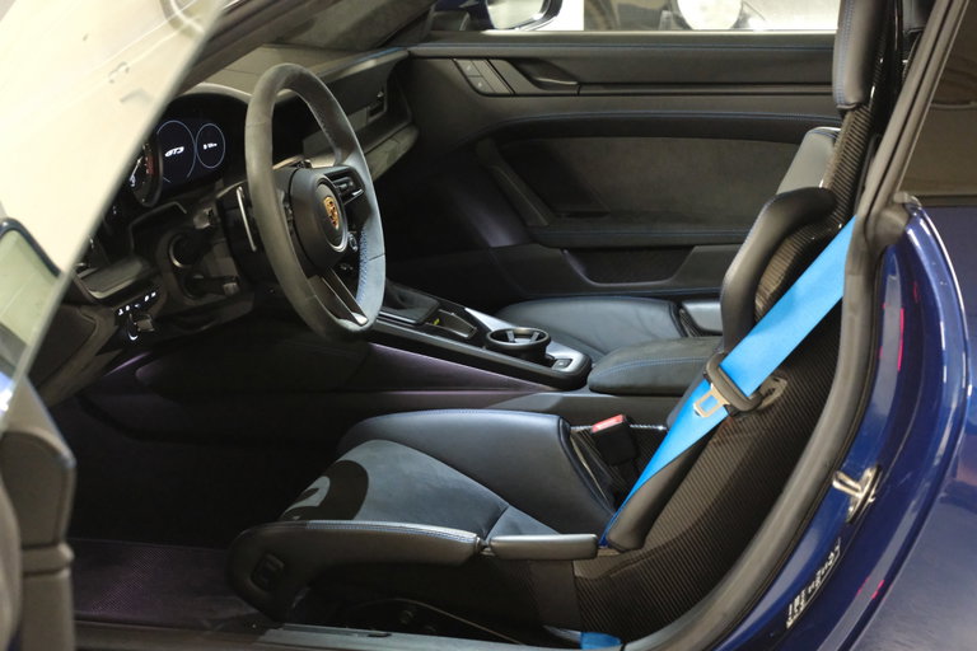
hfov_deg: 27.0
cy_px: 326
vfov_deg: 18.2
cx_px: 488
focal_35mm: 75
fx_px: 2035
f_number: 4.8
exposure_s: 1/27
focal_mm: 50
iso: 12800
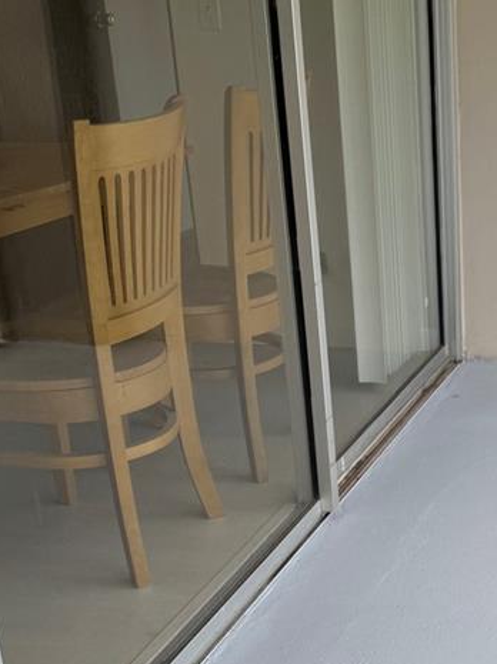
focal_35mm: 62
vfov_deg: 30.3
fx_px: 1189
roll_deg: +1.9
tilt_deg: -25.3
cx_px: 477
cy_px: 548
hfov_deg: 22.8
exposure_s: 1/633
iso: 80
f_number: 1.78
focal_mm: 6.76
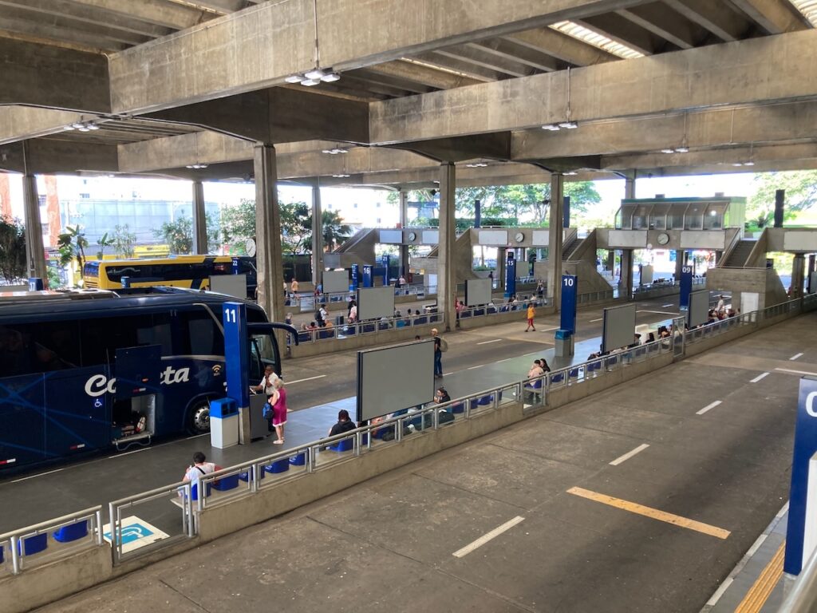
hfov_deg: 63.4
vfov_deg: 49.7
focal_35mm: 28
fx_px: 661
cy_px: 306
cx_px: 408
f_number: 1.8
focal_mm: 3.99
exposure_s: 1/96
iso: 80
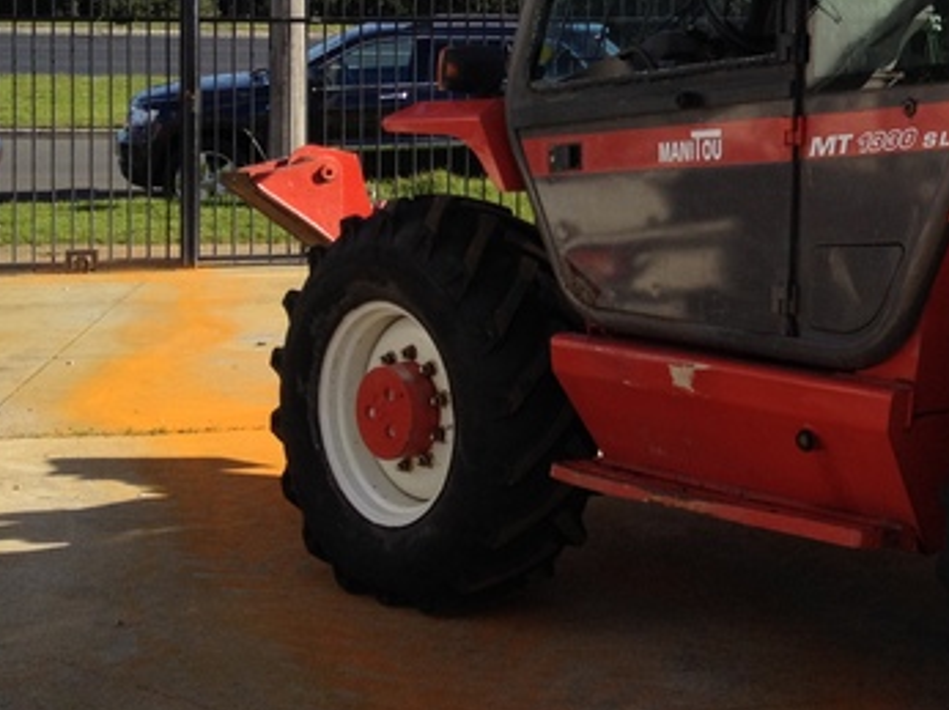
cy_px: 58
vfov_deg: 17.9
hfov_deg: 23.3
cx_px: 924
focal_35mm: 81
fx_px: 2219
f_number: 2.4
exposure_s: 1/1093
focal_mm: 4.28
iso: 64
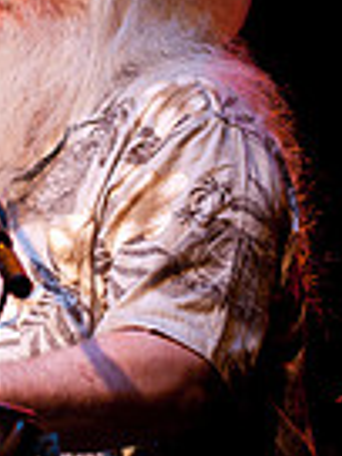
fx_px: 3135
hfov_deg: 6.2
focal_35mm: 238
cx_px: 69
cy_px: 137
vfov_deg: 8.3
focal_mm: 50
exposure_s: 1/60
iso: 800
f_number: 2.4
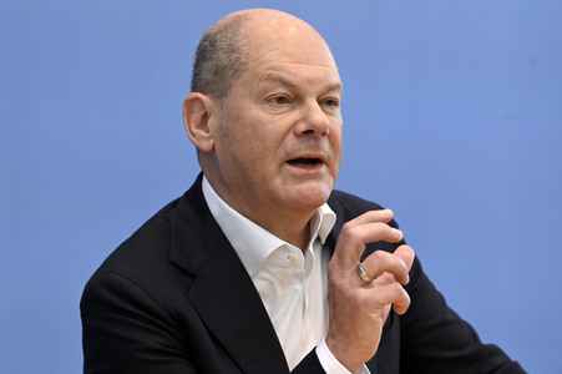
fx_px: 2730
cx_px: 281
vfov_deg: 7.8
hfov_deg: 11.8
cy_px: 187
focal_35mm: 175
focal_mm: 175
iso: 4000
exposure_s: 1/1000
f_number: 5.6
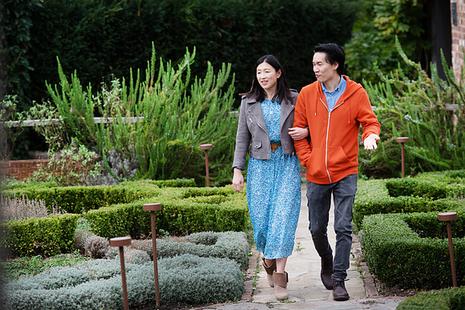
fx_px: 2006
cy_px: 132
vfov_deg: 8.8
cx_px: 218
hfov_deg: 13.2
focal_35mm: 155
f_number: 2.8
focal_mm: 135
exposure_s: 1/400
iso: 160
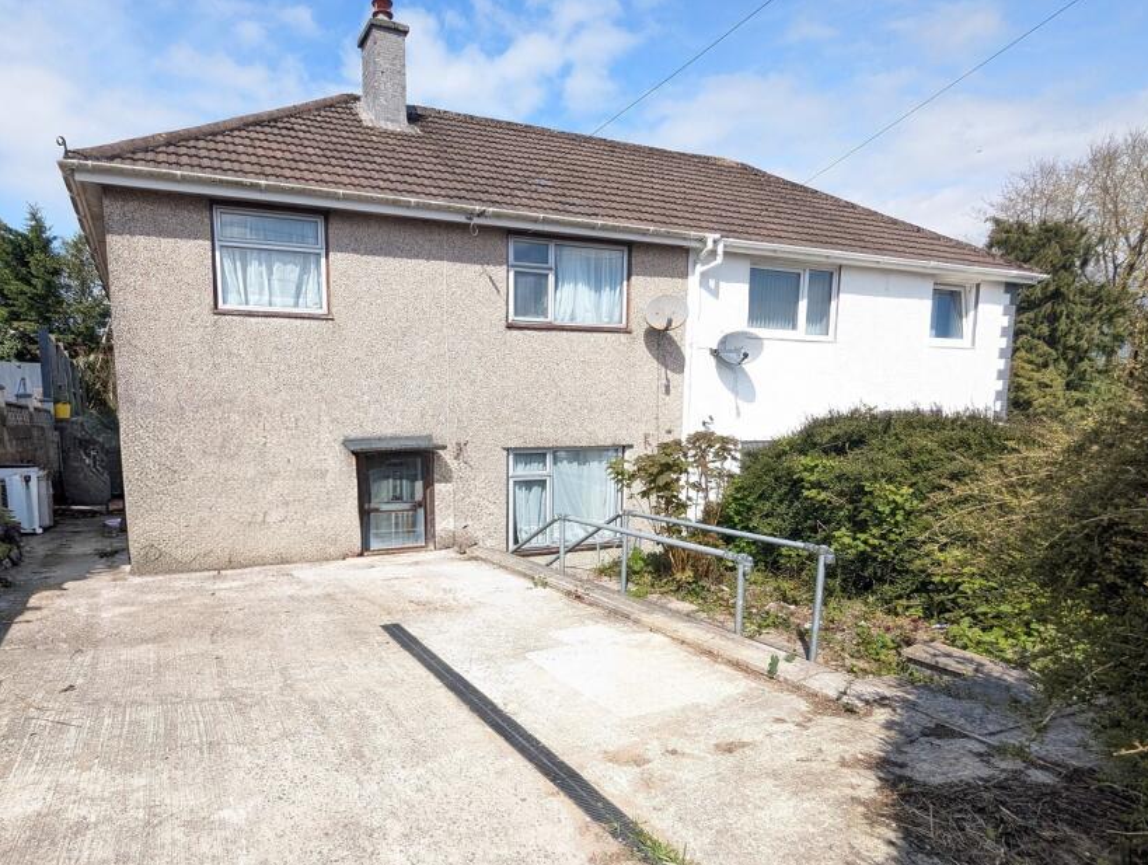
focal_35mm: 20
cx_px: 447
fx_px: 664
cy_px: 517
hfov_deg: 80.5
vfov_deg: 65.5
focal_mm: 2.35
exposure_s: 1/838
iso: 50
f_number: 2.2
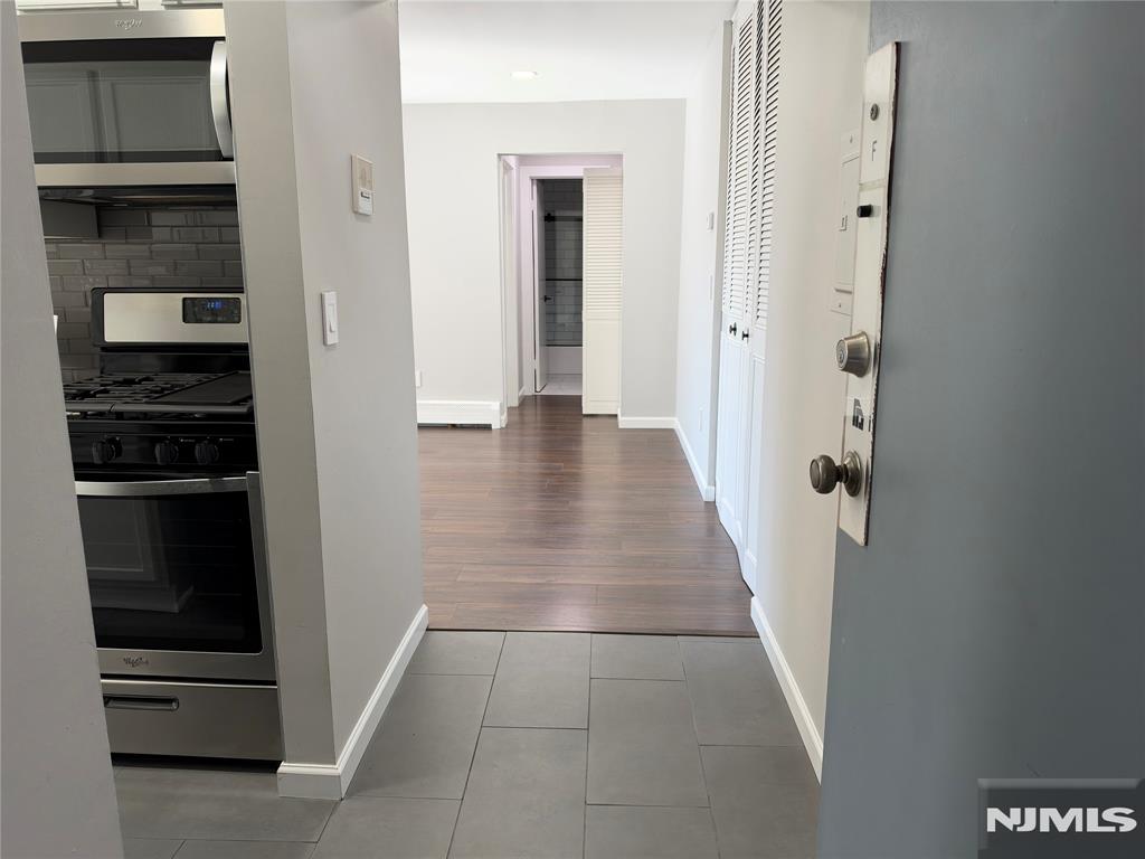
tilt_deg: -11.2
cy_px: 430
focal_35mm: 24
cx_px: 572
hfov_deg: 71.6
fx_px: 794
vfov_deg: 56.8
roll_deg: +0.5
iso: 160
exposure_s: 1/120
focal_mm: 6.93
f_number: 1.8
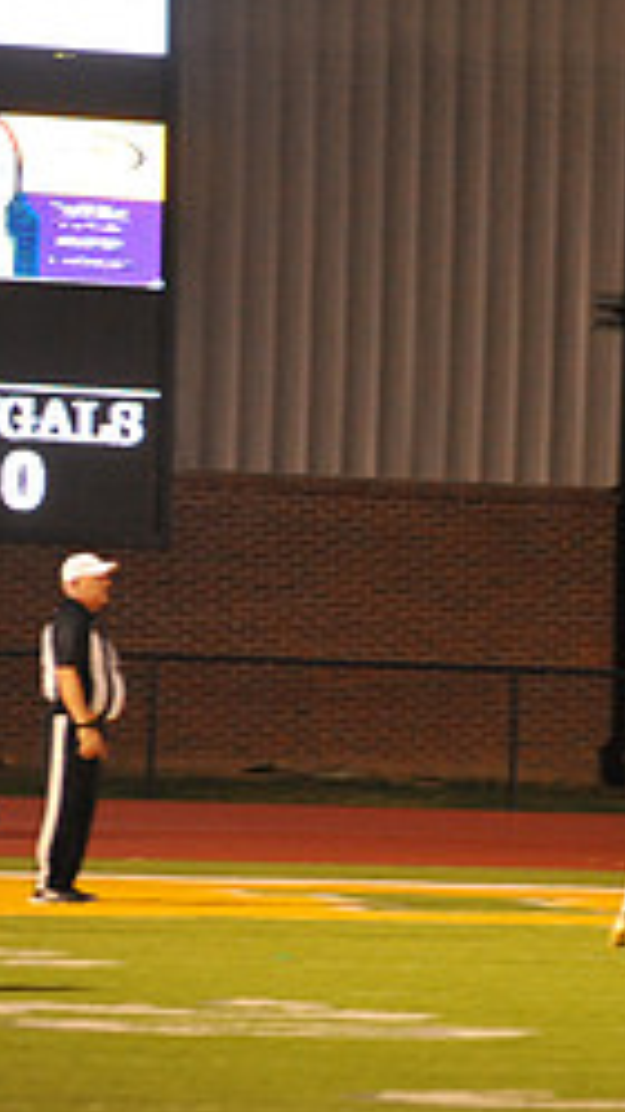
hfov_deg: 2.5
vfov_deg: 4.4
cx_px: 1205
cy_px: 840
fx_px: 14353
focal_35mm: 487
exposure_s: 1/160
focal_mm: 200
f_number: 5.6
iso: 3200
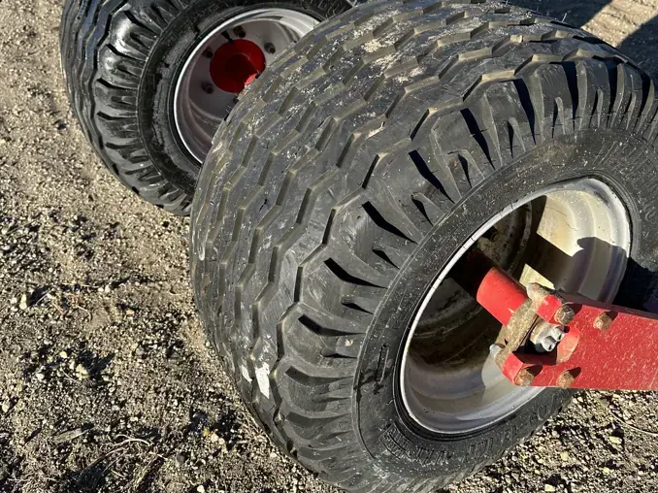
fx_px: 646
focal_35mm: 34
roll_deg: +3.4
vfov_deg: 41.6
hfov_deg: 53.7
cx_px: 384
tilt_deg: -33.8
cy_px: 196
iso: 80
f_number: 1.78
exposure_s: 1/1613
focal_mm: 6.86
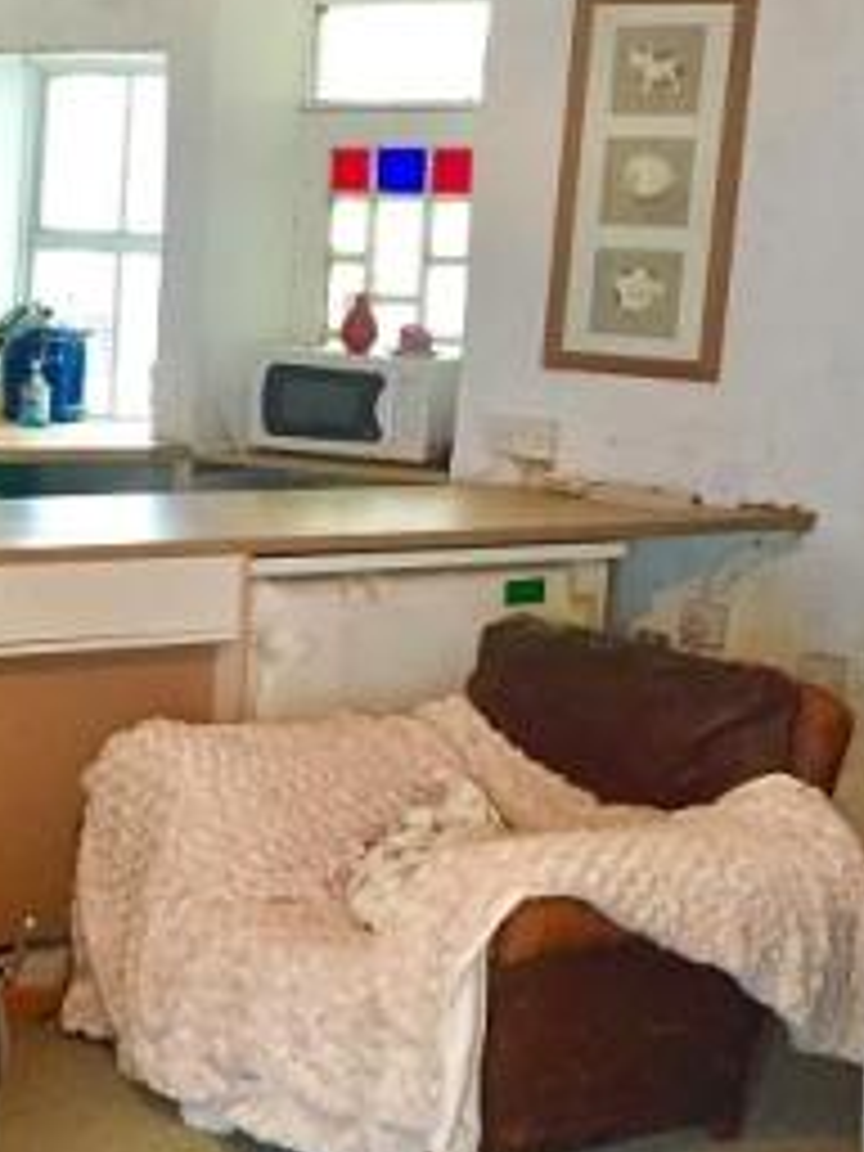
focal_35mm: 66
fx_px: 2196
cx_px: -88
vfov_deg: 29.4
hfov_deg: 21.1
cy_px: 515
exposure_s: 1/25
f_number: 2.2
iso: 250
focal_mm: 4.15
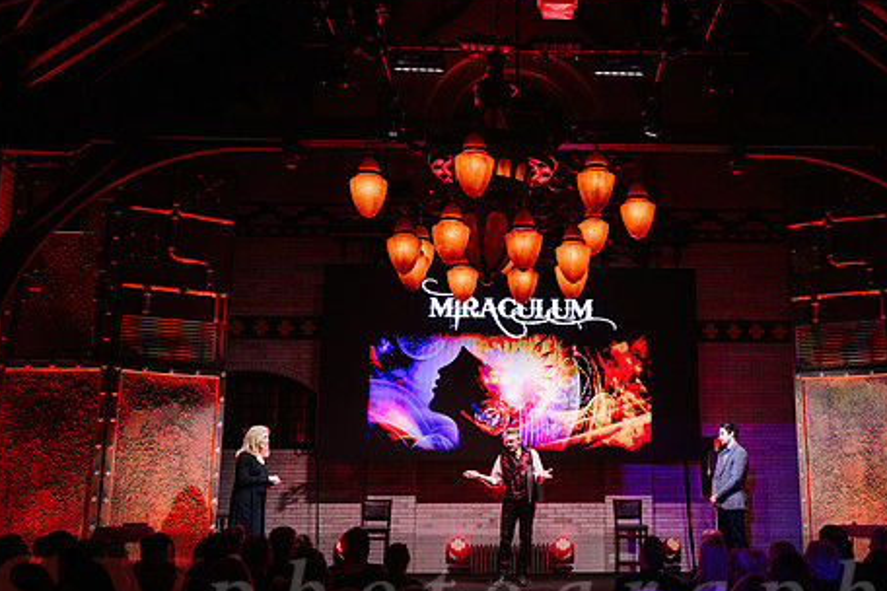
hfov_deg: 50.2
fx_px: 936
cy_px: 333
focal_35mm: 38
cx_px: 550
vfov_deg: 35.0
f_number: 2.8
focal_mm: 29.5
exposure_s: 1/200
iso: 1600
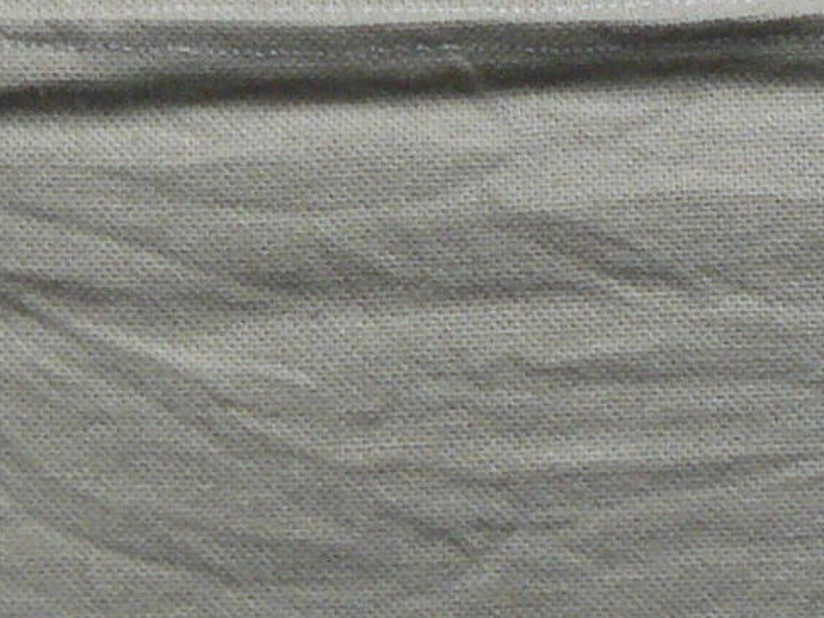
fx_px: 3619
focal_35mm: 152
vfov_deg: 9.7
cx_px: 375
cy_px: 24
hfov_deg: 13.0
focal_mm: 6
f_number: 2.8
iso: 200
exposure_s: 1/25
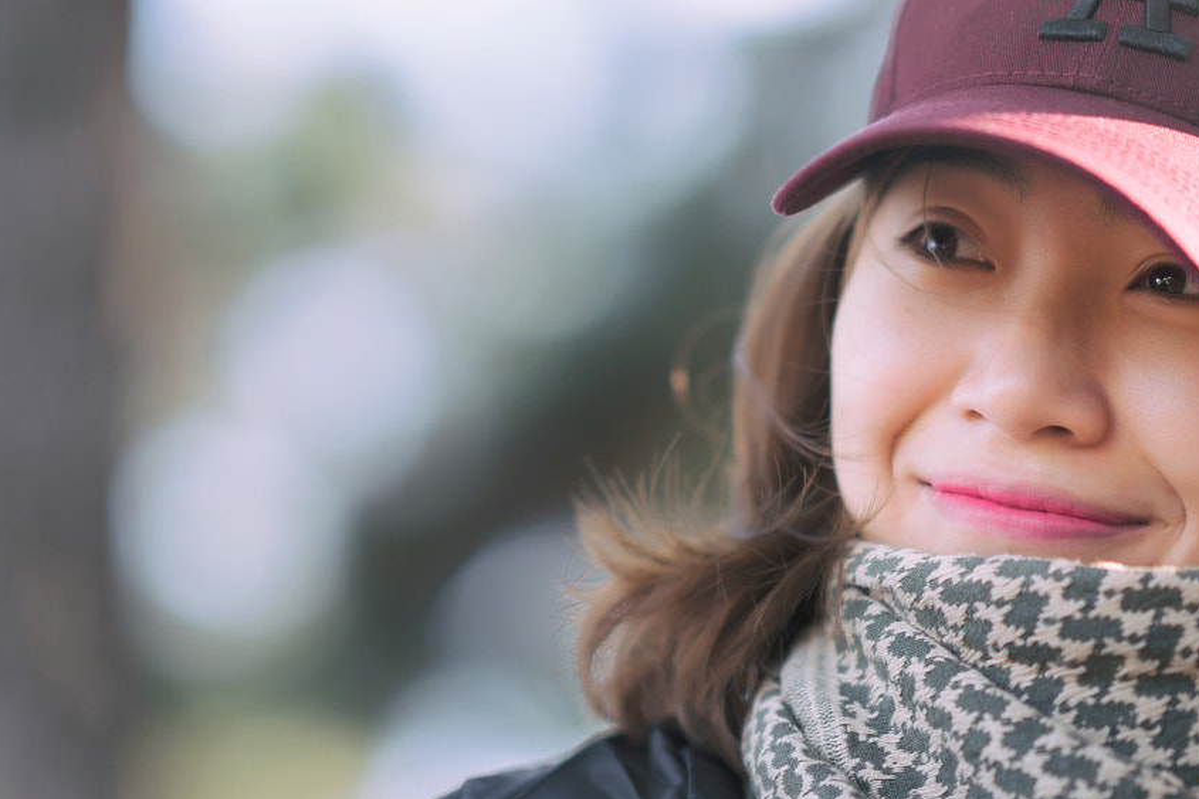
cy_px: 563
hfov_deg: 12.8
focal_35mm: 161
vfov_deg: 8.5
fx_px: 5361
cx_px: 515
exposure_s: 1/320
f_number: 1.4
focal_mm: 85
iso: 100
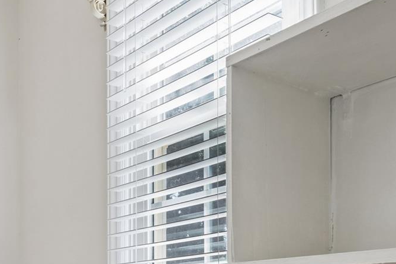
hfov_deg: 36.3
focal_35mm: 51
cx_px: 44
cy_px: 304
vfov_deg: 24.2
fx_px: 566
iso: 200
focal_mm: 16.8
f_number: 13
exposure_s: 1/8
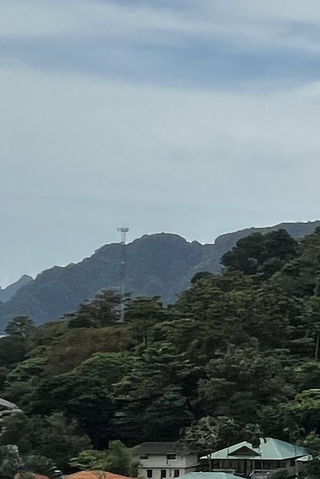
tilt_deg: +1.8
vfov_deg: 26.3
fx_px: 1027
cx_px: 1077
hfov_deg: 10.0
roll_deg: -0.4
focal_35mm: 77
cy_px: 289
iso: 32
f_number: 1.8
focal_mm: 1.57
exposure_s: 1/3650
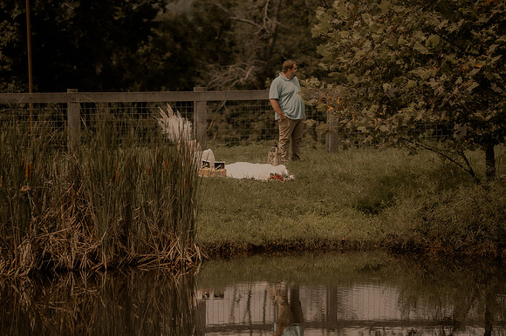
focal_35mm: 188
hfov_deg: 10.9
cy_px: 198
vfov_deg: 7.3
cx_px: 224
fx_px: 2641
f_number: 2.8
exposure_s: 1/1600
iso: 125
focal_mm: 155
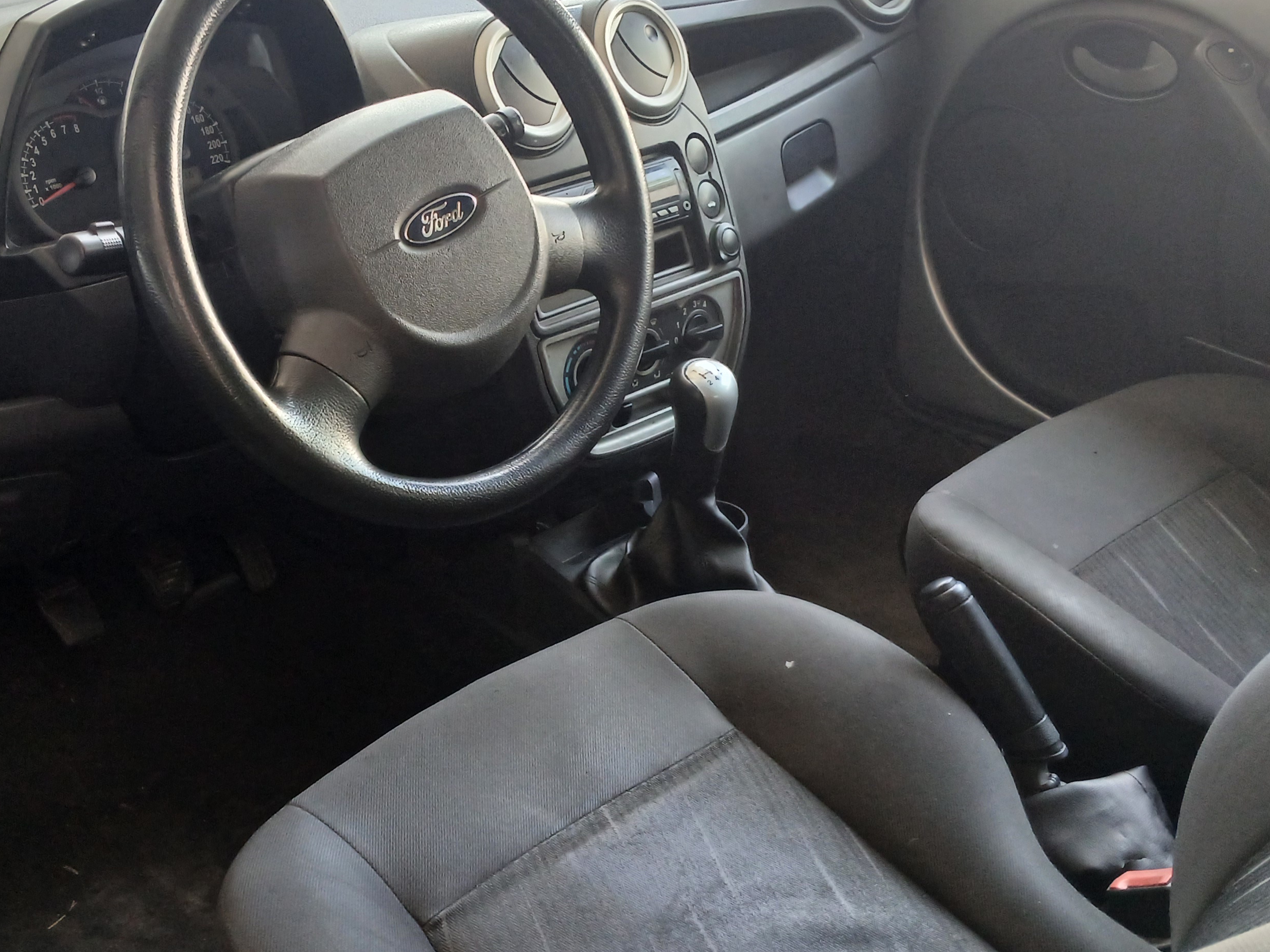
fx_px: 1578
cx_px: 452
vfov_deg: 33.6
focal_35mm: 43
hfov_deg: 43.4
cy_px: 518
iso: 250
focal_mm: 3.98
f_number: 1.8
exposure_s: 1/60
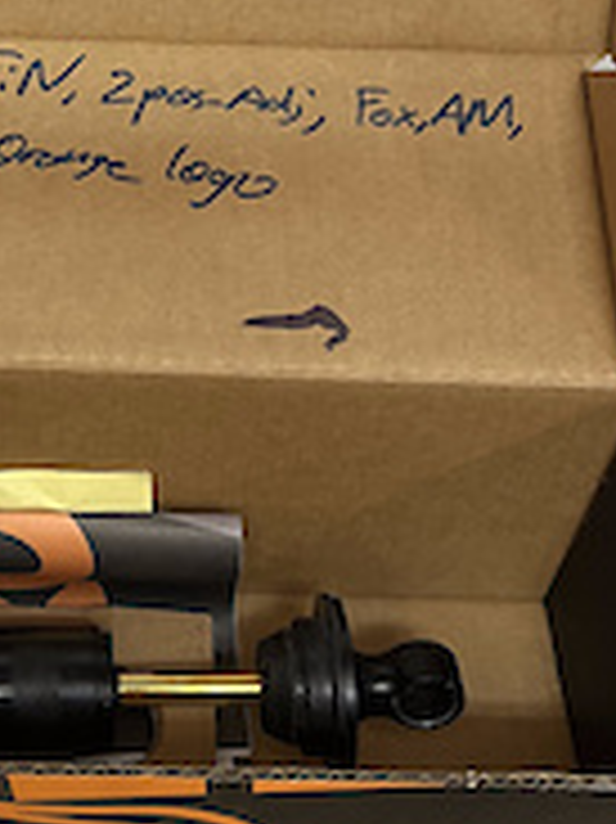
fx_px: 1687
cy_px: 5
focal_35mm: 71
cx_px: 11
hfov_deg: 20.1
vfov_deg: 26.0
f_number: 1.5
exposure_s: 1/60
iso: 100
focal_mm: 5.7
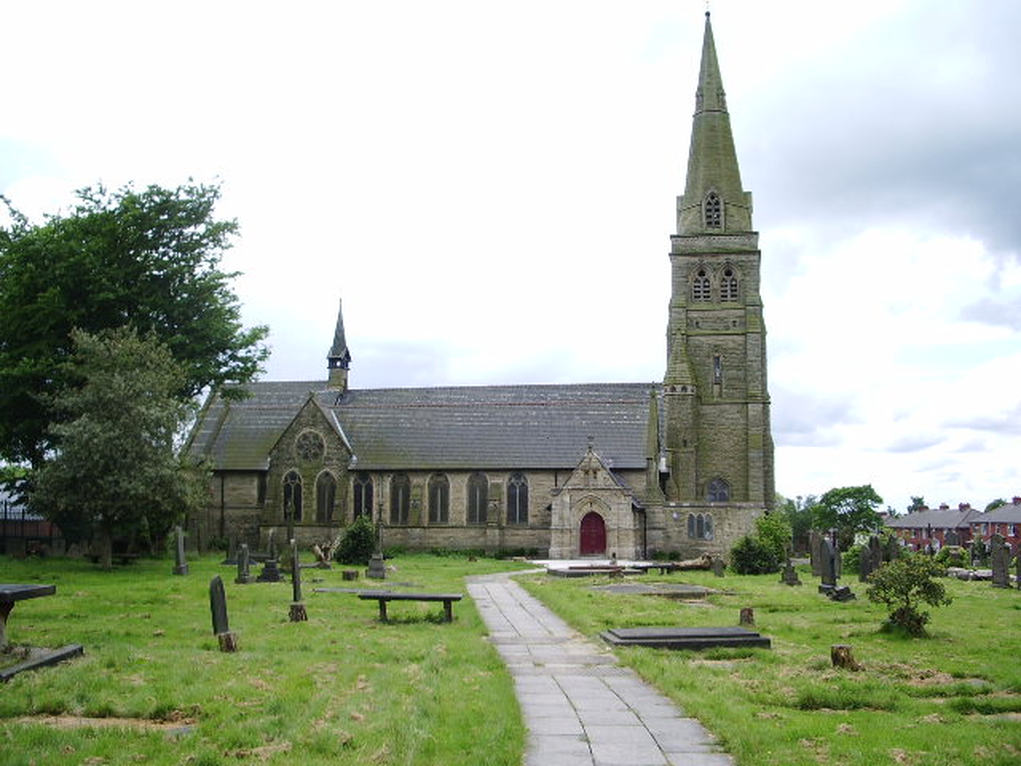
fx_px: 1032
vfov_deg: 40.7
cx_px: 510
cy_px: 383
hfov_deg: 52.6
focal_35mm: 35
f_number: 4.3
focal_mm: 5.8
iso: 50
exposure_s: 1/200
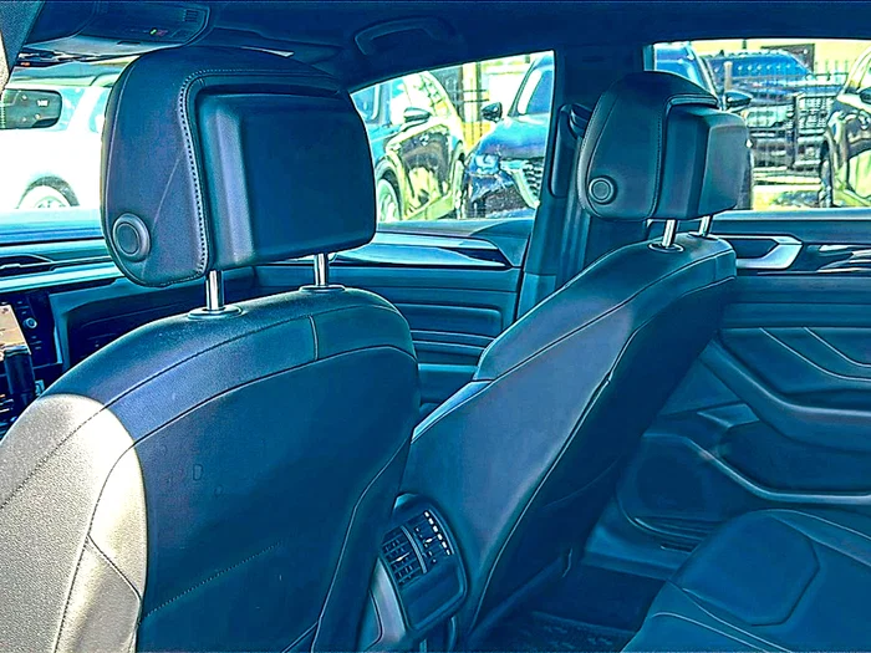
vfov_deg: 41.8
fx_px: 856
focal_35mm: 34
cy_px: 326
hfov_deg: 54.0
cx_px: 436
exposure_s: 1/101
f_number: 1.78
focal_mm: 6.86
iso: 100
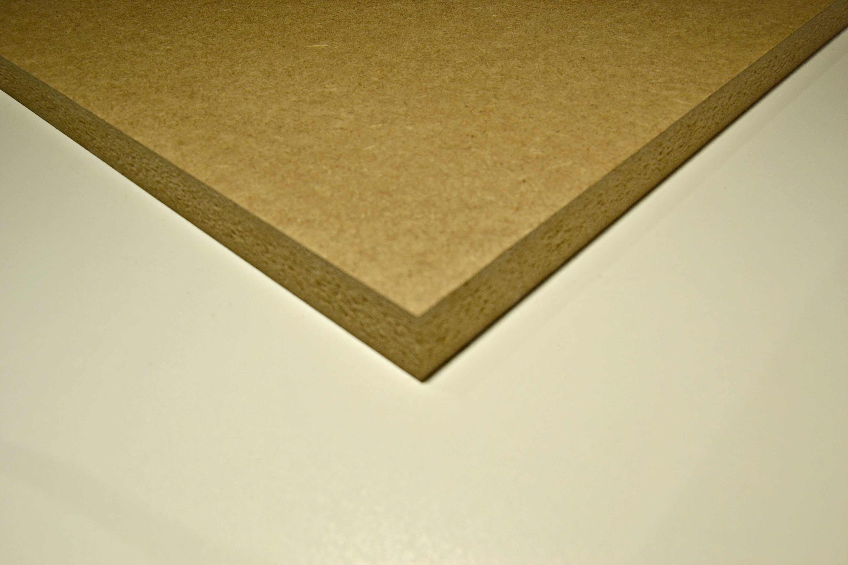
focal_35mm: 32
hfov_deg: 59.5
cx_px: 424
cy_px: 282
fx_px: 742
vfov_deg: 41.7
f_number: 8
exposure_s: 1/125
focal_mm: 21
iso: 200
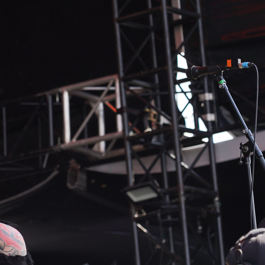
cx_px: -128
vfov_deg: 6.4
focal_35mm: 275
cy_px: 183
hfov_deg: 6.3
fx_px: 2382
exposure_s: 1/200
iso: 100
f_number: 5
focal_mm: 105
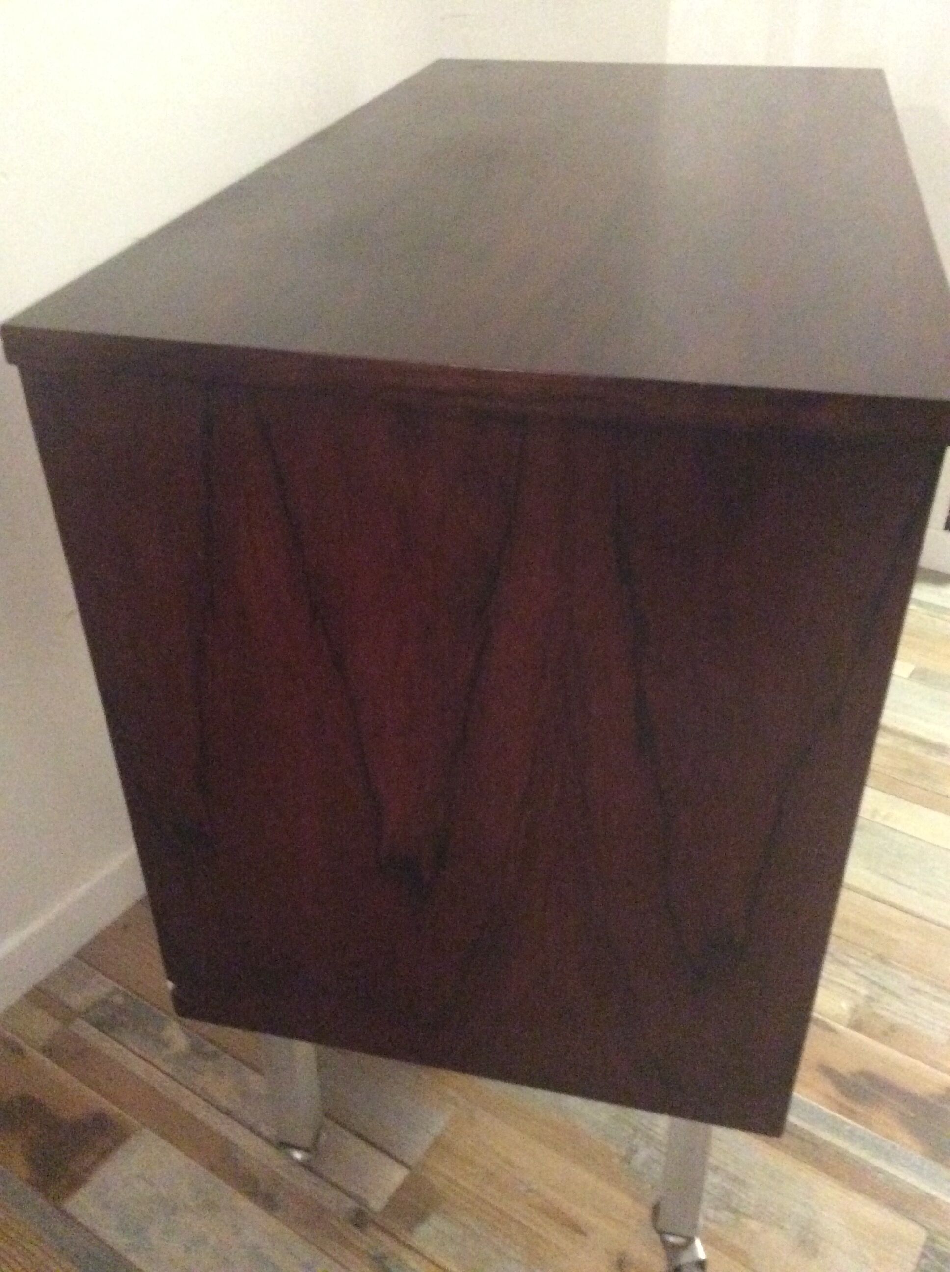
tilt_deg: -34.7
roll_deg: +1.0
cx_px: 475
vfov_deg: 56.9
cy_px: 636
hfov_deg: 44.1
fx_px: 1174
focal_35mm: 32
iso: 800
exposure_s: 1/17
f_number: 2.4
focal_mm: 3.3
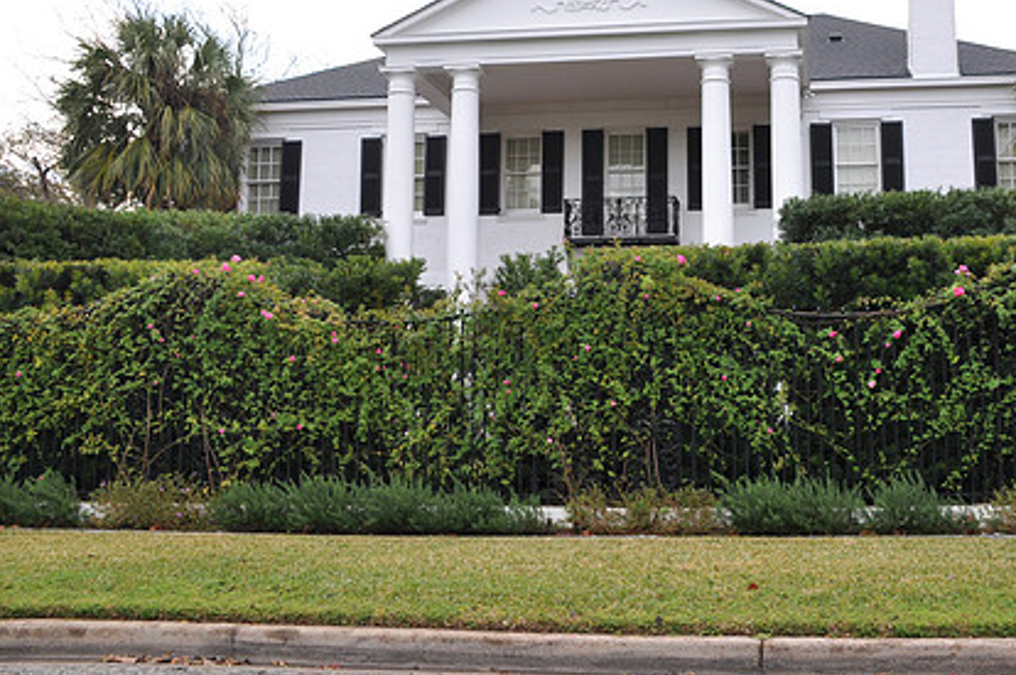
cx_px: 690
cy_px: 220
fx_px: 1184
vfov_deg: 31.5
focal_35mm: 42
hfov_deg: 45.6
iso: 200
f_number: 6.3
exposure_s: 1/50
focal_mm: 20
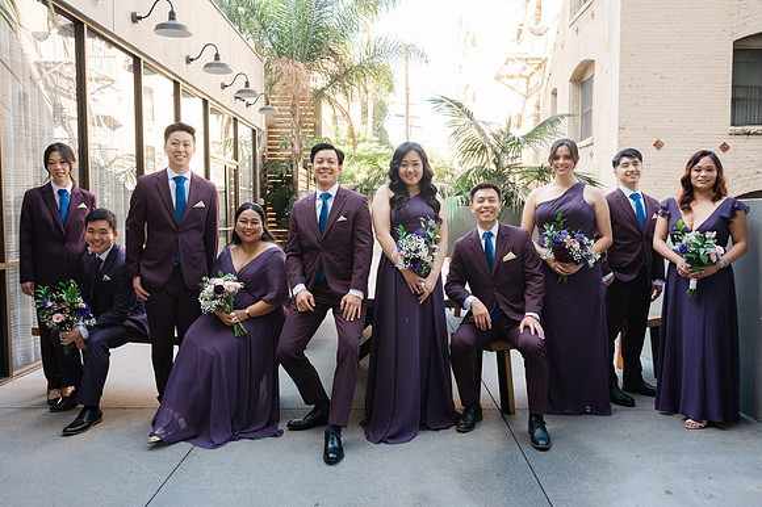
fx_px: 603
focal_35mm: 29
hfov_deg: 64.6
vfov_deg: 45.6
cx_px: 381
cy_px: 254
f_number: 5
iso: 400
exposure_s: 1/200
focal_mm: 28
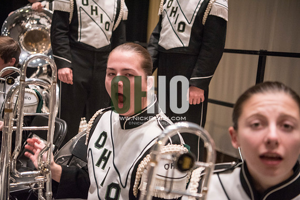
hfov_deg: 41.1
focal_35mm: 48
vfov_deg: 28.1
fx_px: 400
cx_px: 150
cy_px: 100
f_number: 2.8
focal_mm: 48
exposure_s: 1/400
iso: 4000
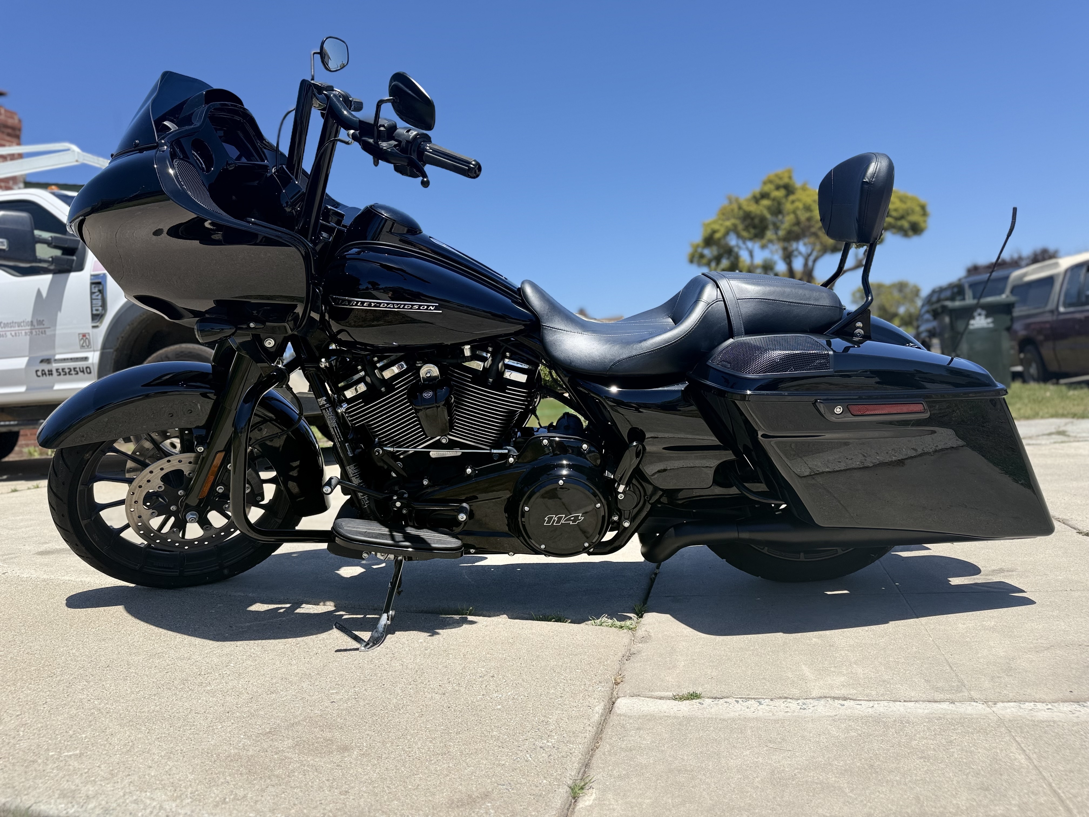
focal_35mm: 24
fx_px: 755
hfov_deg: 71.6
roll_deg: +5.0
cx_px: 544
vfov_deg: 56.8
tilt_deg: -1.2
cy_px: 408
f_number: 1.78
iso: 80
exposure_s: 1/3759
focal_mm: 6.76
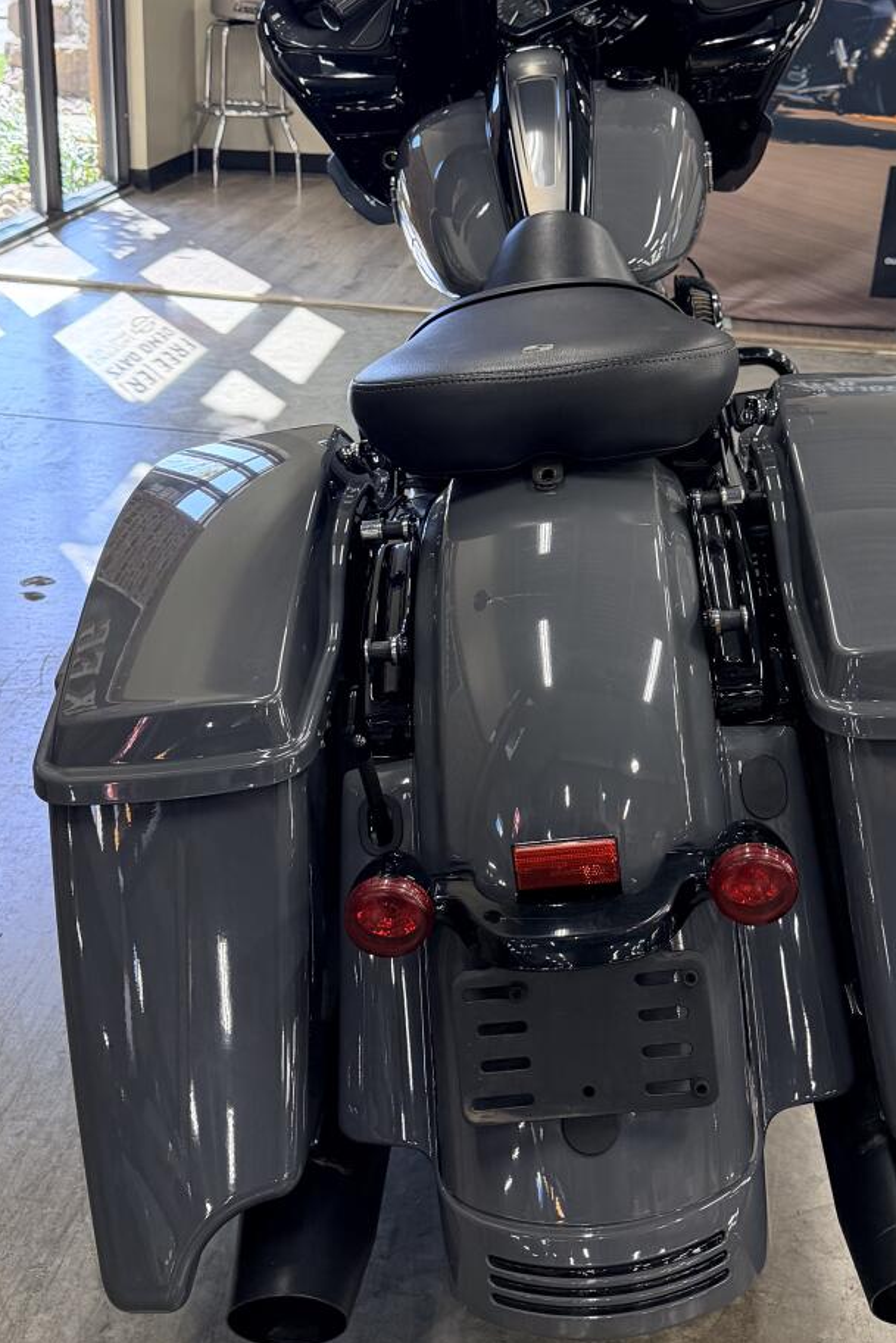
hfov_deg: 32.5
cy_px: 581
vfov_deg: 47.3
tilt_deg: -22.9
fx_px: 1530
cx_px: 560
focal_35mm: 41
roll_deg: -4.4
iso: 320
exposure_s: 1/120
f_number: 1.78
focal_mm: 6.76
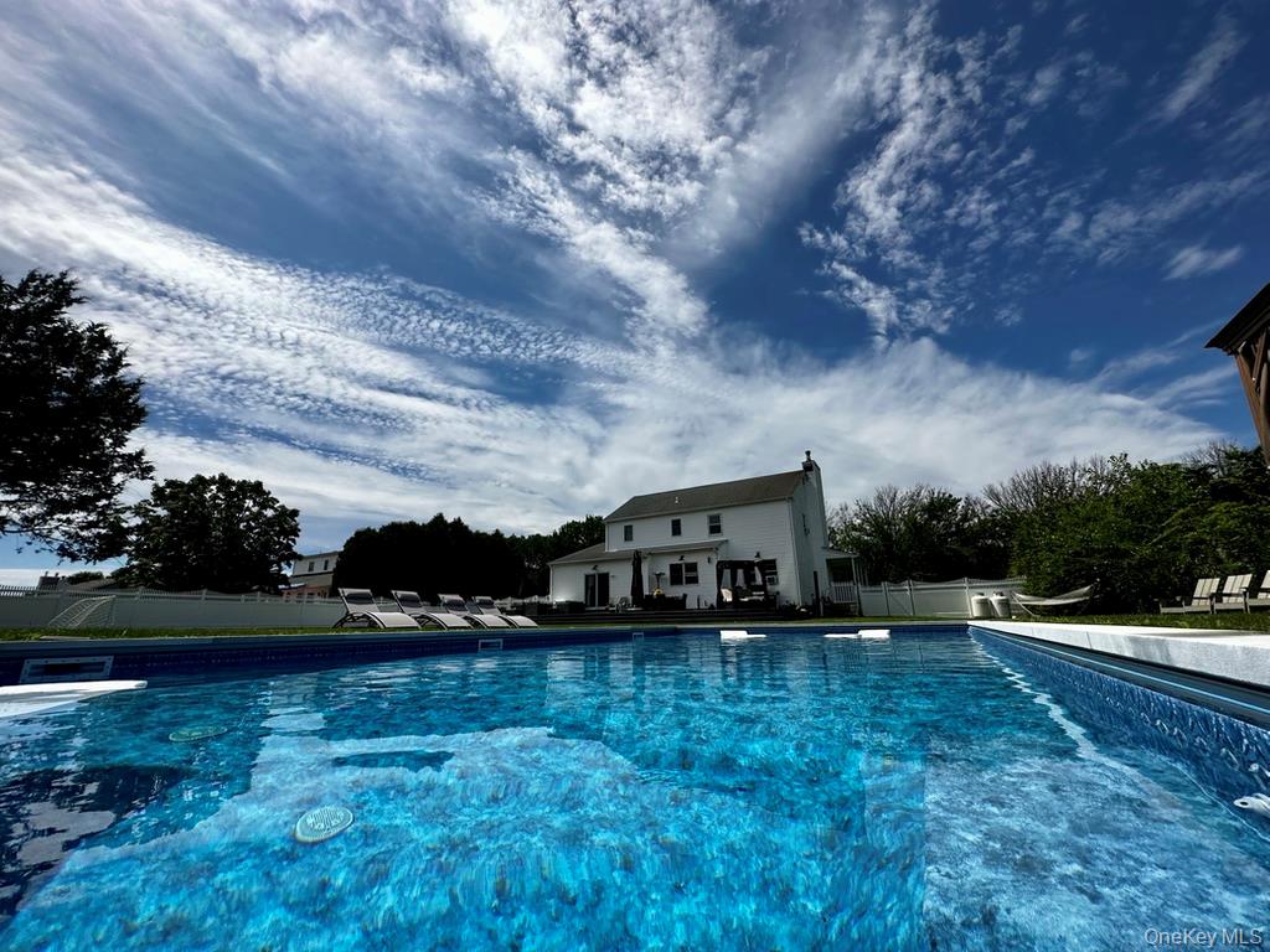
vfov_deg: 85.7
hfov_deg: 102.1
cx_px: 635
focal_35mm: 14
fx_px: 514
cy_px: 476
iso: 50
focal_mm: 2.22
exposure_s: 1/5814
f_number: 2.2
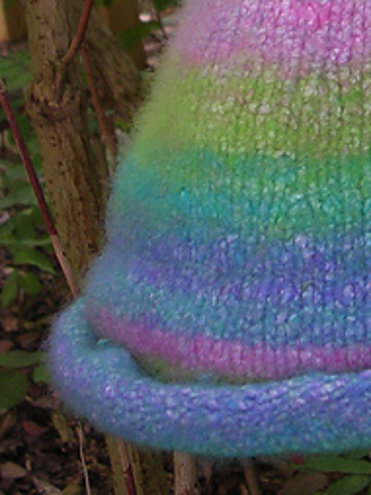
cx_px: 389
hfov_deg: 15.1
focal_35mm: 96
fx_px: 1371
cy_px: -55
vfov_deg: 19.5
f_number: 2.8
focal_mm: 5.8
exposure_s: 1/30
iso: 100
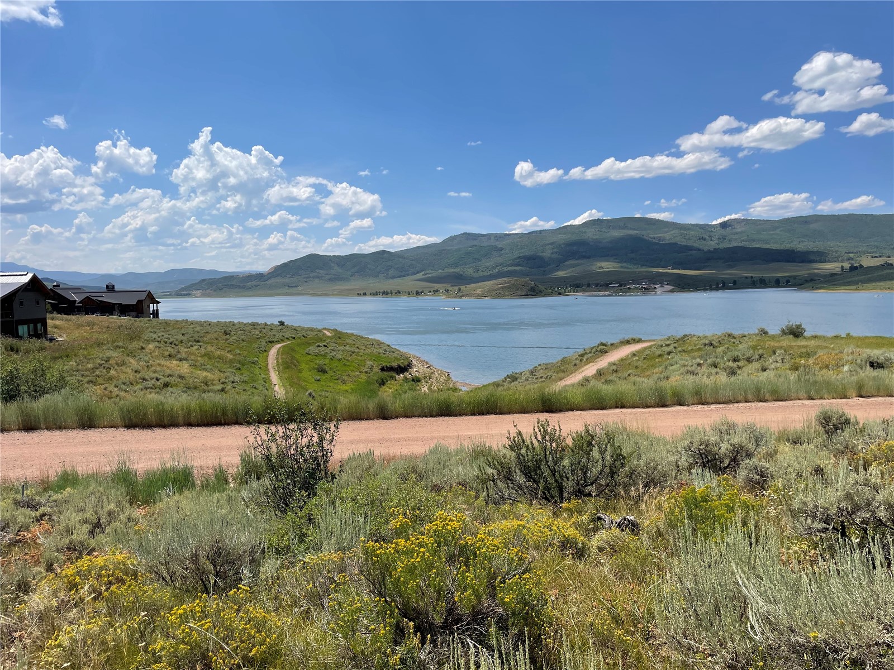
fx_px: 671
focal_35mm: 26
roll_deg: +3.2
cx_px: 447
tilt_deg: -4.5
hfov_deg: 67.3
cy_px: 335
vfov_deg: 53.1
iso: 32
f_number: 1.6
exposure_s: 1/5291
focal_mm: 4.2
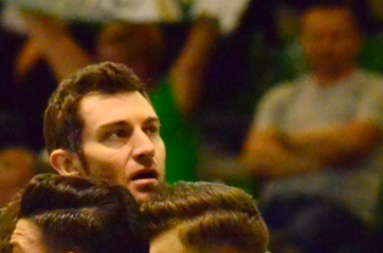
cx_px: 107
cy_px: 314
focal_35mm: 946
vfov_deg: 1.4
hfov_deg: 2.2
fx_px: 10044
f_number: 5.3
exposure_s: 1/800
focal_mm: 220
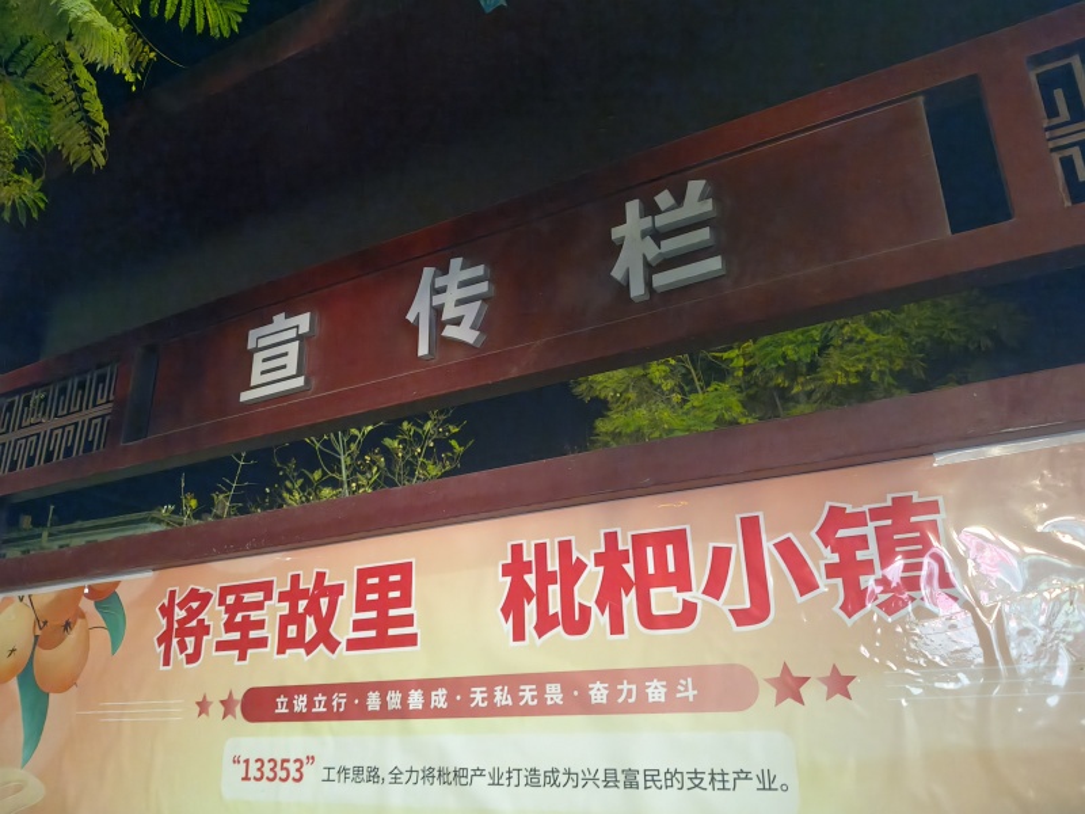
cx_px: 542
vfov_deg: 53.1
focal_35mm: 26
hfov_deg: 67.3
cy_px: 407
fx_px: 815
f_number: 1.8
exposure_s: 1/16.7
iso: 2500
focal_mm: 4.84
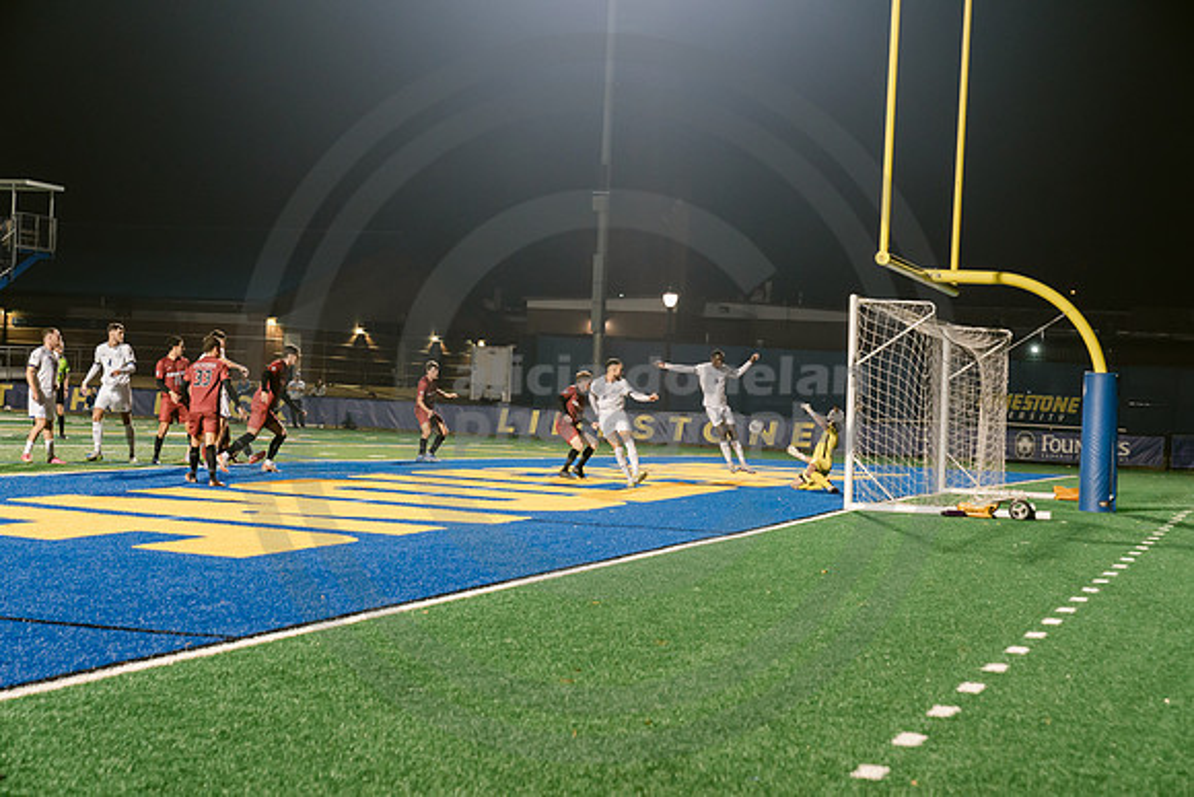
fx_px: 2322
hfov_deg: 28.8
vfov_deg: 19.5
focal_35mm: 70
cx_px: 597
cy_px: 399
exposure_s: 1/200
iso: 2500
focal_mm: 70
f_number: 4.5
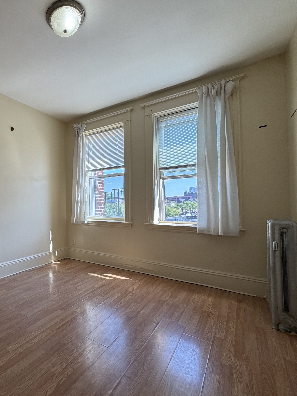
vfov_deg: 84.7
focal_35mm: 19
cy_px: 199
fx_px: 217
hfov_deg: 62.6
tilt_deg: +2.6
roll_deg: +0.9
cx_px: 57
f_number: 2.2
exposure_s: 1/120
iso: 80
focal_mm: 2.22
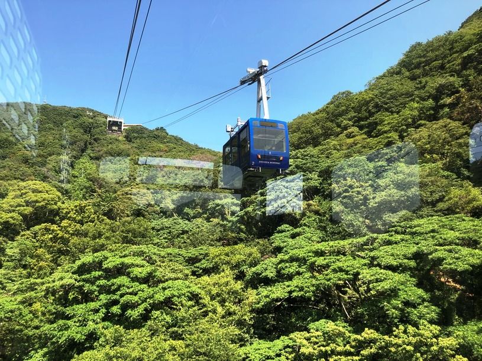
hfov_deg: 63.5
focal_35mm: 28
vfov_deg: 49.7
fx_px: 390
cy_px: 180
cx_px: 241
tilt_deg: +14.7
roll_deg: +1.3
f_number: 1.8
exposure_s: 1/378
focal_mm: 3.99
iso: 20
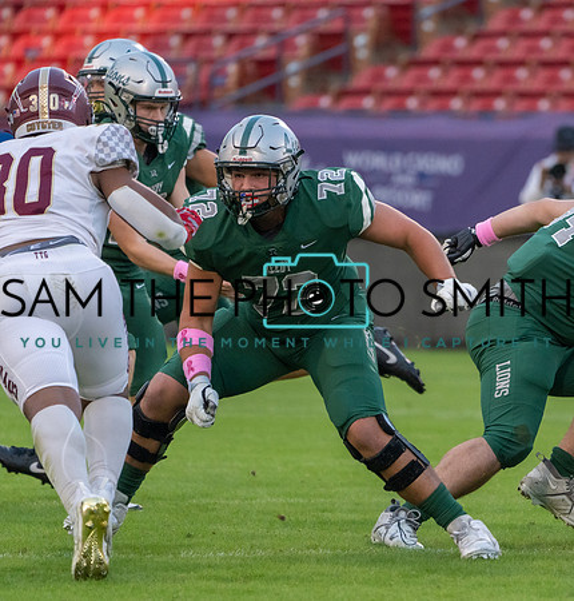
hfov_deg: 2.7
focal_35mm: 631
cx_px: 537
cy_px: 305
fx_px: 12107
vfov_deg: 2.8
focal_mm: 400
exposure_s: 1/1250
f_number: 5.6
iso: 3200
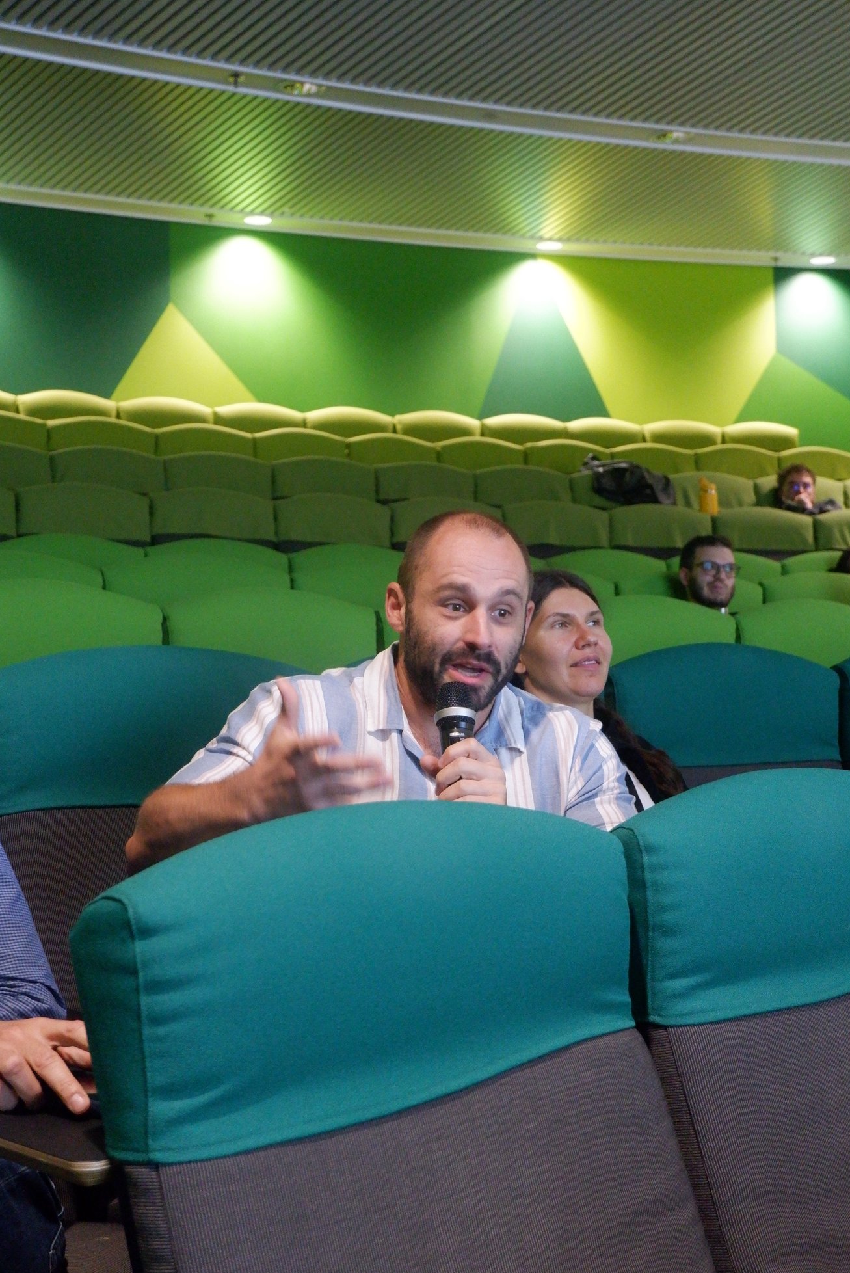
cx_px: 424
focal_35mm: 46
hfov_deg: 29.3
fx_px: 1627
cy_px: 650
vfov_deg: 42.7
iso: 6400
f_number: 4.7
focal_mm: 30.5
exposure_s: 1/80
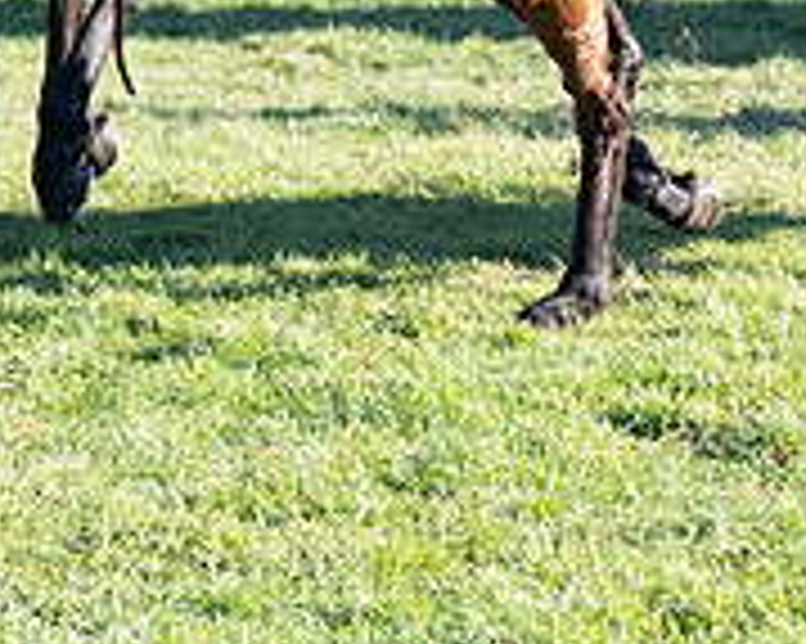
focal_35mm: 344
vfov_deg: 4.5
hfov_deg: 5.6
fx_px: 8201
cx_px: 209
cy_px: -222
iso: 800
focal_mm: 72
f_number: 4.5
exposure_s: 1/1600
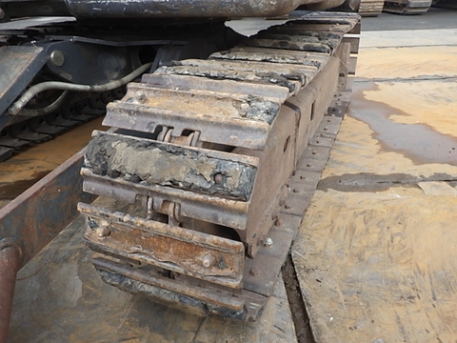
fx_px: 370
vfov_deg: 49.7
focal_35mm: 28
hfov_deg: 63.4
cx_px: 228
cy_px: 172
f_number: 4.2
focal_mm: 5
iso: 125
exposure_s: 1/200
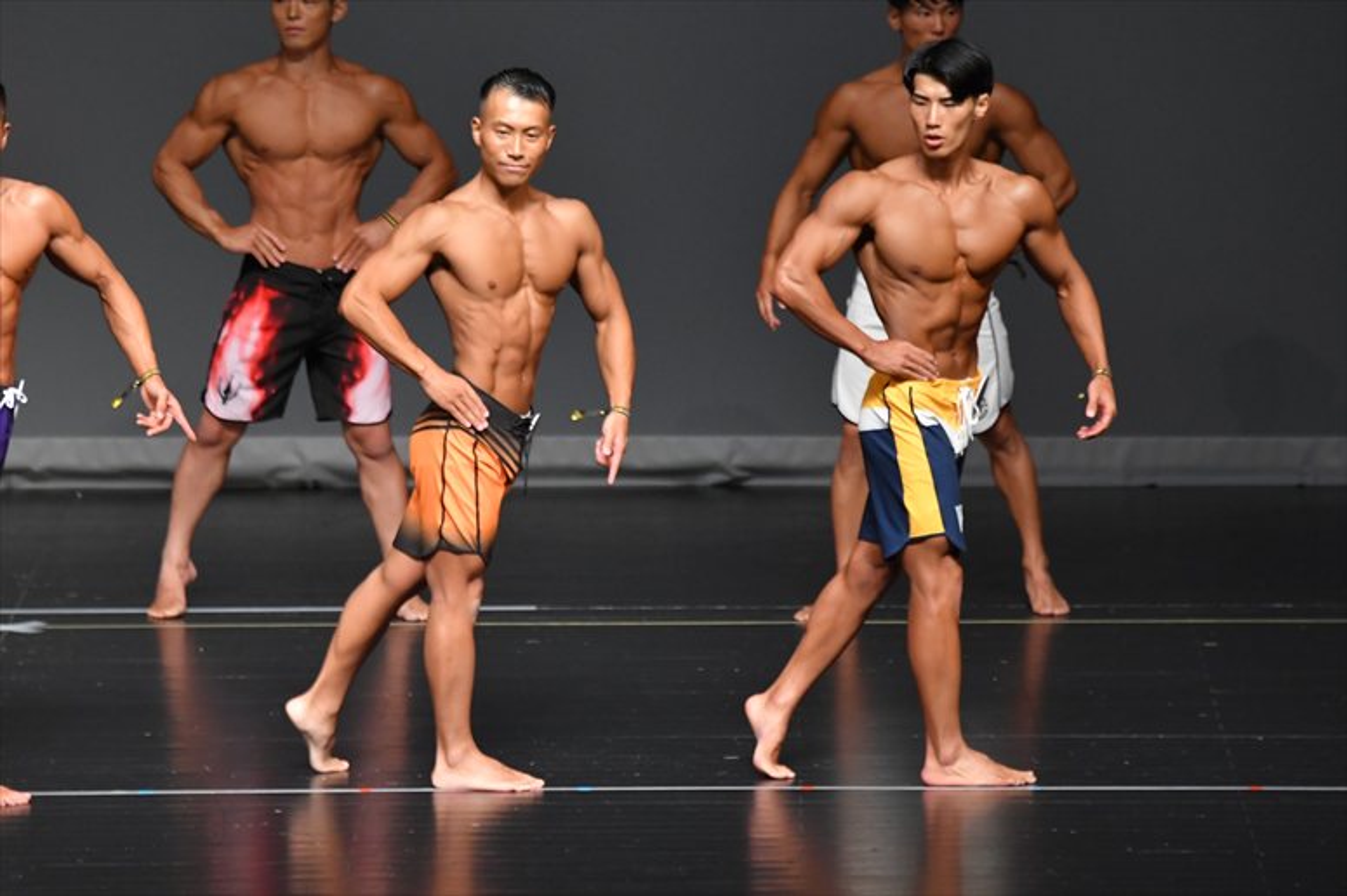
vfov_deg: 4.0
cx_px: 674
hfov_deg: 6.0
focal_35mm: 345
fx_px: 12903
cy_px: 448
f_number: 5.6
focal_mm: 230
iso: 2800
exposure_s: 1/400
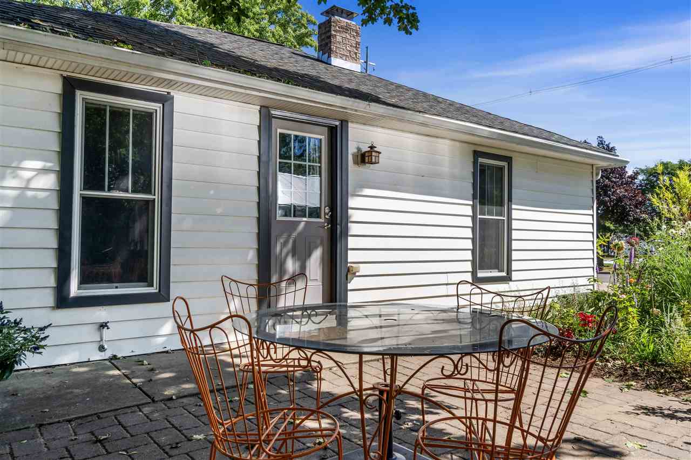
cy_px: 230
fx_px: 489
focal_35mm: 26
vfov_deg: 50.4
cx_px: 346
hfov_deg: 70.4
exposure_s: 1/640
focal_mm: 17
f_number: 7.1
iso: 200
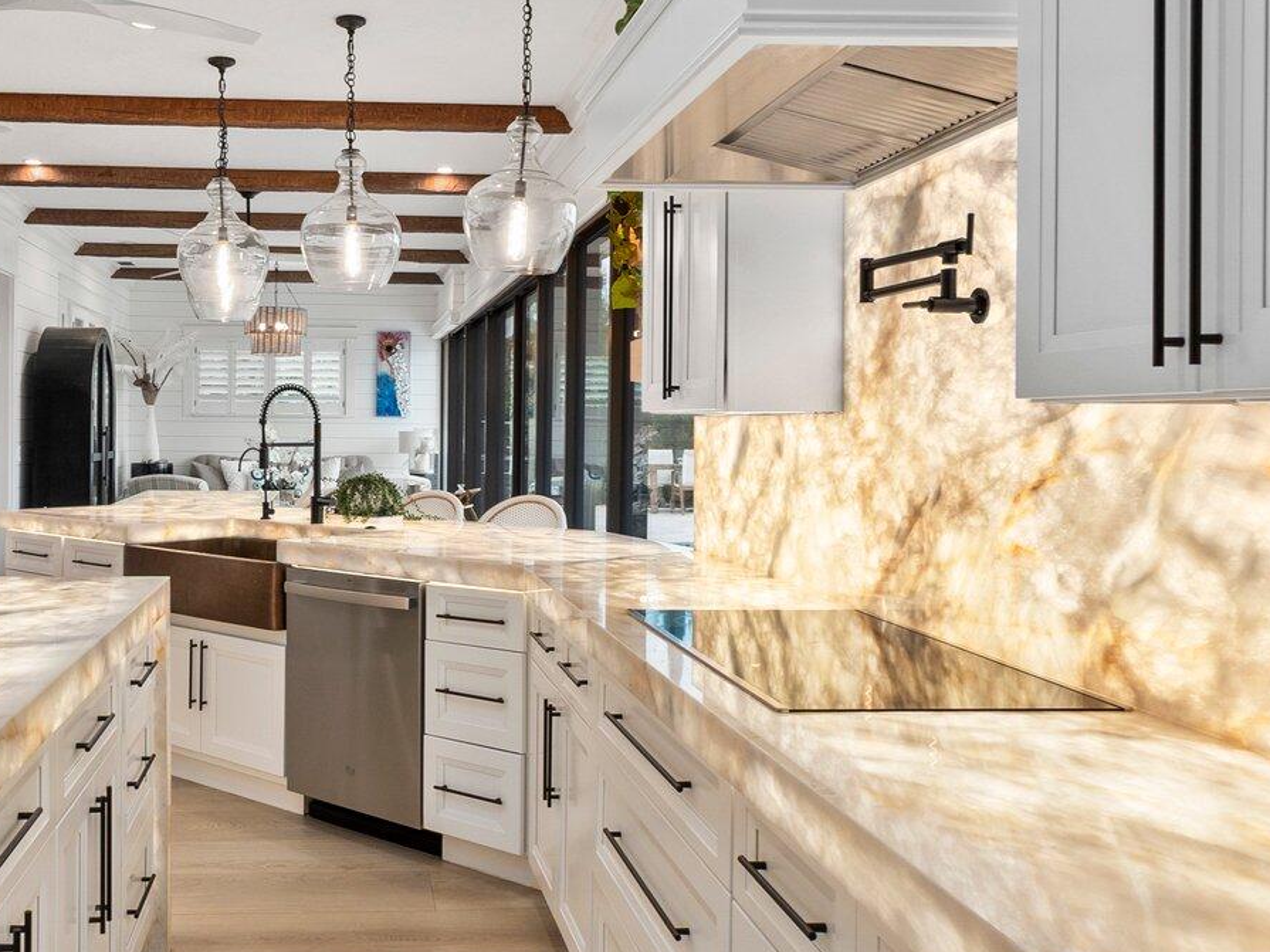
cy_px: 414
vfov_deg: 42.8
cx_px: 412
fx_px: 1211
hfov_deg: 54.1
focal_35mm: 33
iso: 250
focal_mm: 10
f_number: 8
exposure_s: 1/13
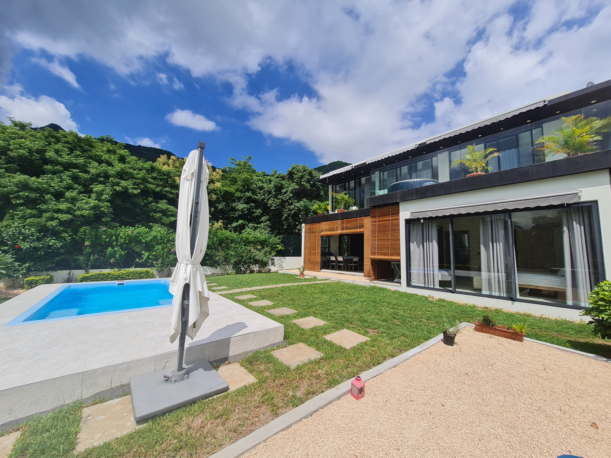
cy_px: 229
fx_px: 229
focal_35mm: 13
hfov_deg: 106.2
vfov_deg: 89.9
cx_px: 306
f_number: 2.2
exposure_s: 1/2376
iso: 50
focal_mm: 1.74
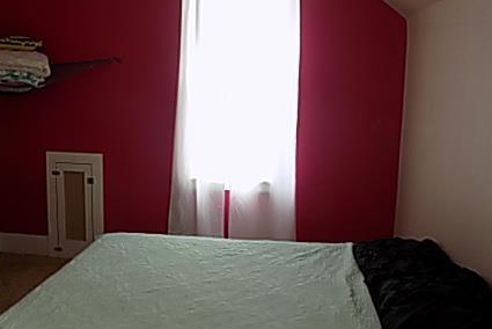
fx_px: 492
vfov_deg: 36.9
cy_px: 156
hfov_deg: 52.4
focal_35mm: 36
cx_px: 176
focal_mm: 4
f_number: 3.1
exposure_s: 1/30
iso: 80
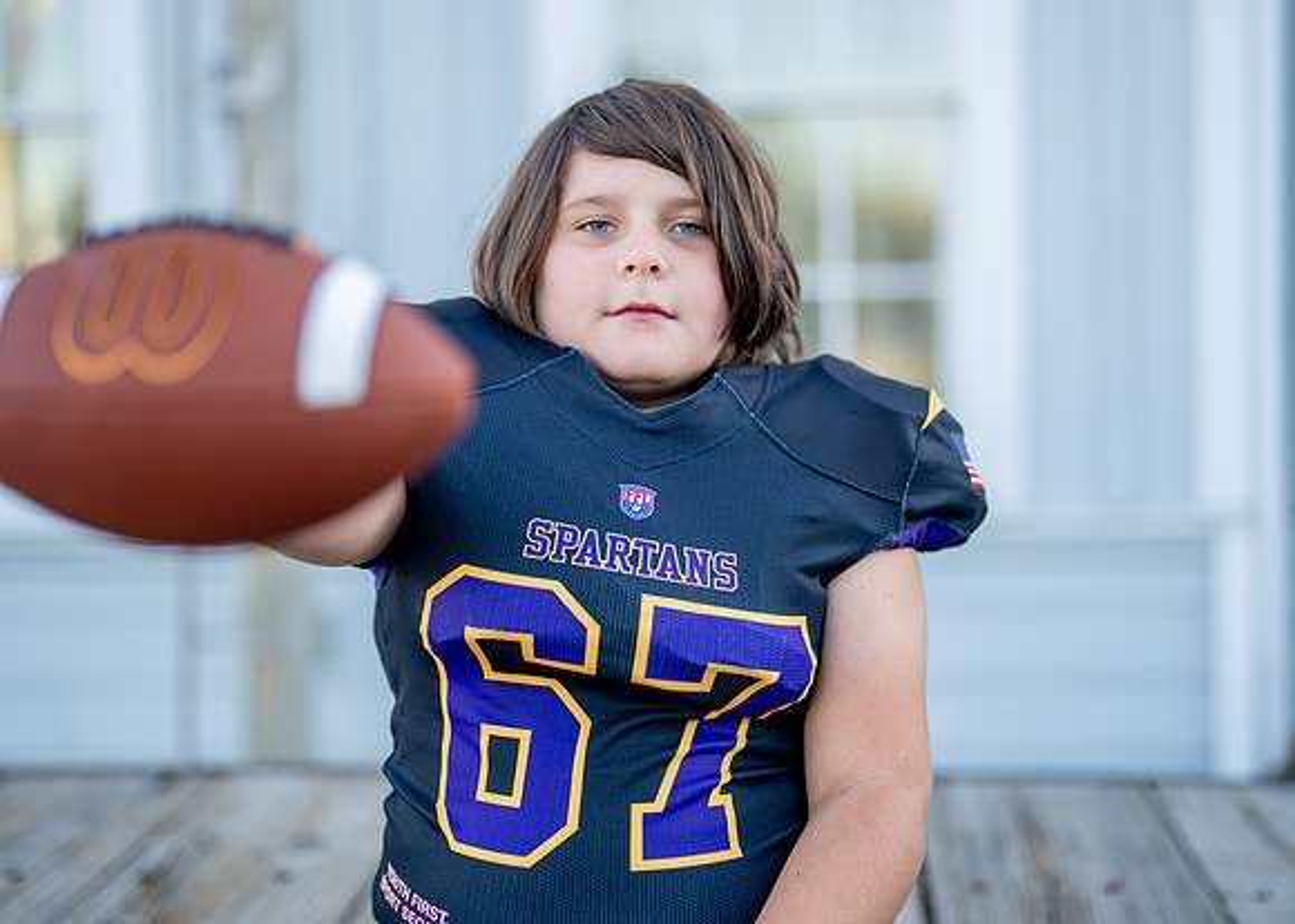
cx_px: 663
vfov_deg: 24.0
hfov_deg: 33.2
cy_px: 417
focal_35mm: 59
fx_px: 2170
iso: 100
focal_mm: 50
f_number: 1.2
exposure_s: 1/1250
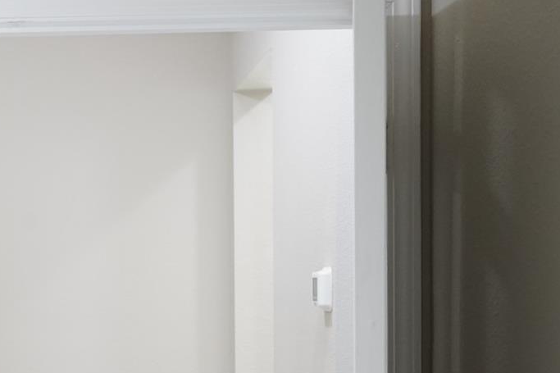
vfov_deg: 16.3
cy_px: 383
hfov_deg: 23.9
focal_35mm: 82
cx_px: 27
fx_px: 1275
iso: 3200
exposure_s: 1/60
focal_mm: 35
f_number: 6.3
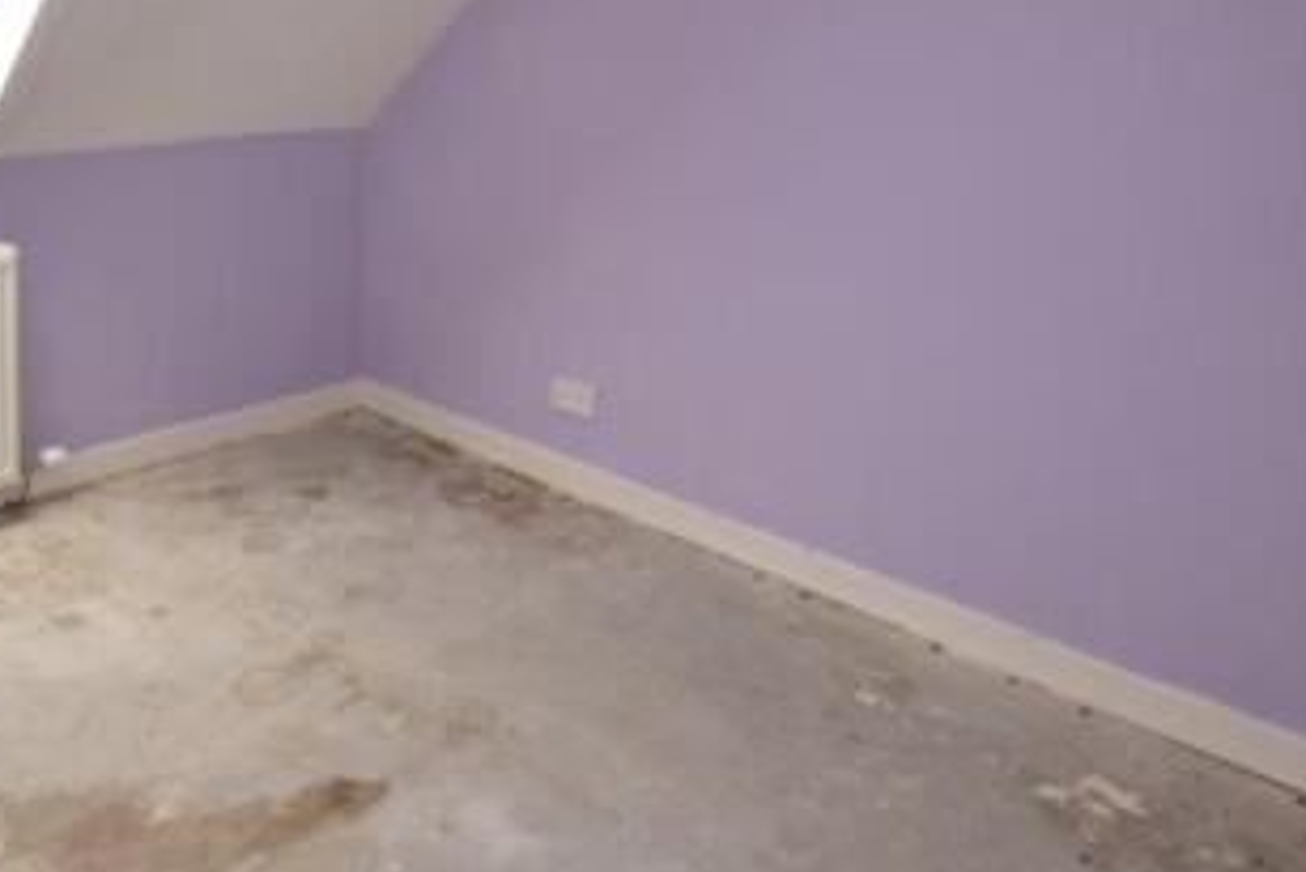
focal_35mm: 32
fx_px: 1161
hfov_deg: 57.5
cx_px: 445
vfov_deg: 39.9
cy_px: 206
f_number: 5.6
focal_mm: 10
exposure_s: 1/125
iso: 400
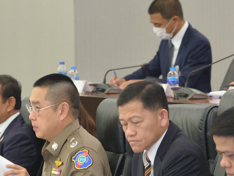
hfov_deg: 7.1
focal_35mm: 277
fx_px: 1872
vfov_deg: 5.4
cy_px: 44
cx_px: 37
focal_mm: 100
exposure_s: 1/125
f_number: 4
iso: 3200
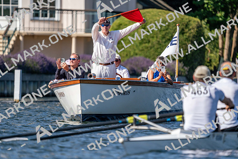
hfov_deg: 4.3
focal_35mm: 478
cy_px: 80
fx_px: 3161
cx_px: 119
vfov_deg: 2.9
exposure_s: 1/1600
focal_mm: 478
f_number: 6.3
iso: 200
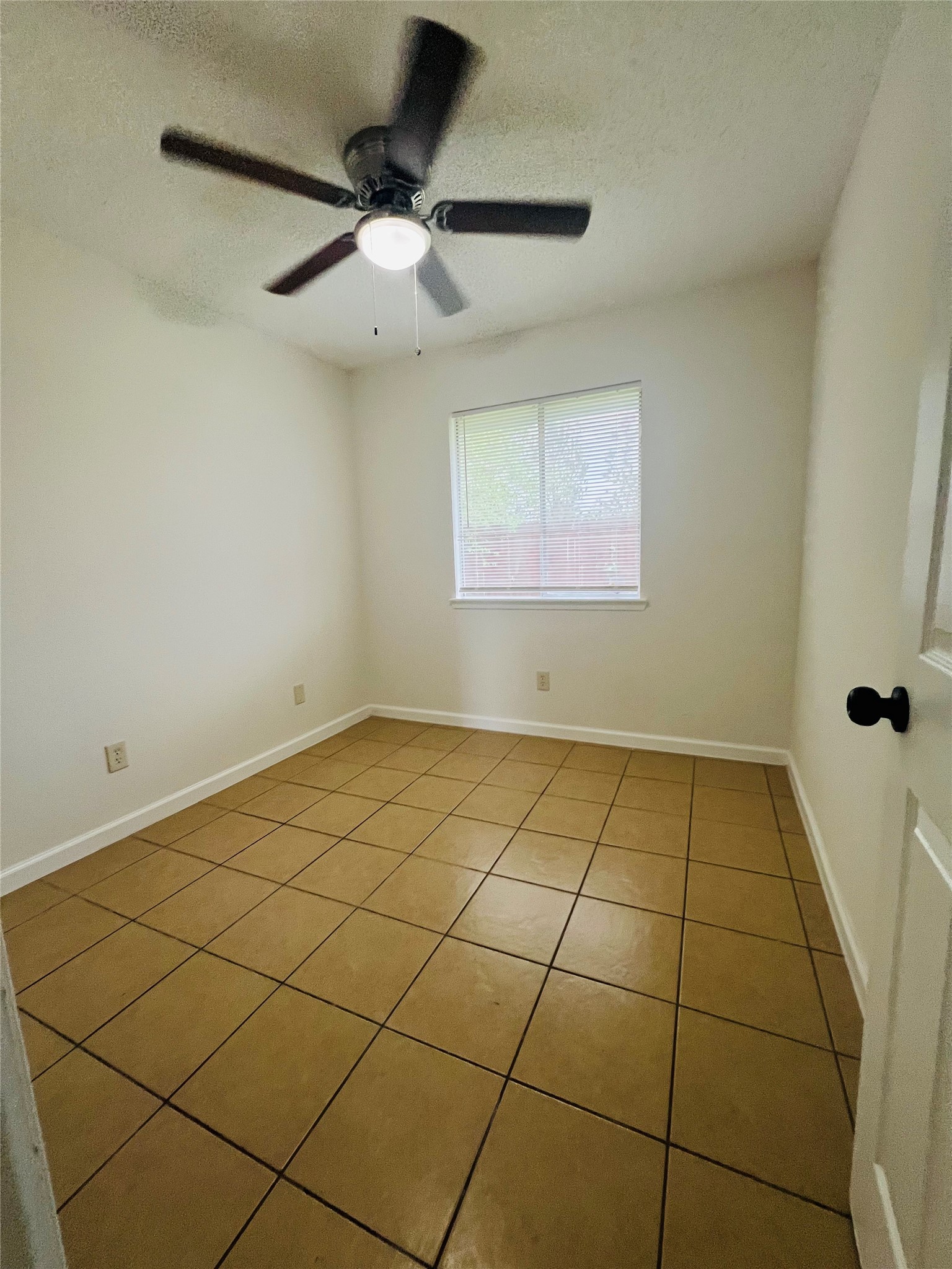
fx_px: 477
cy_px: 634
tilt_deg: -10.0
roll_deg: +2.6
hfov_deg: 89.9
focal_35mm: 13
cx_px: 476
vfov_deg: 106.2
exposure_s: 1/120
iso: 250
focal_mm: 1.57
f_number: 1.8
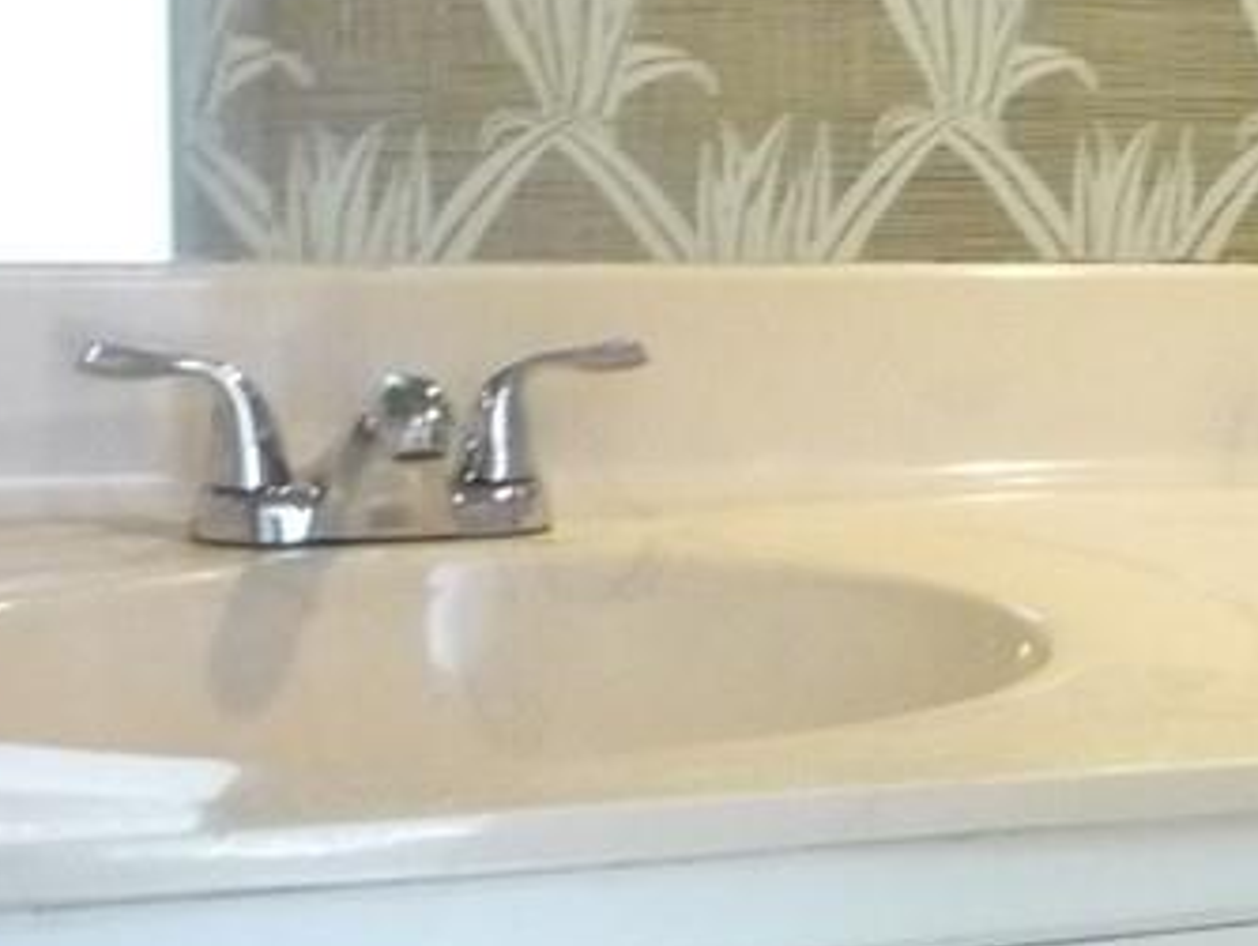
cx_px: 1687
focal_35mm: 98
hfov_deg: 18.5
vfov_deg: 15.0
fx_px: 3564
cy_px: 784
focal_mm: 5.2
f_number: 3.3
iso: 400
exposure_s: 1/20
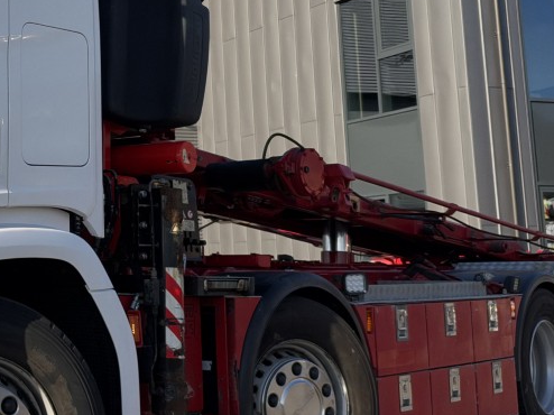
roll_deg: +1.1
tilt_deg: +10.3
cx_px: -13
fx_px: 1120
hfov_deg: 26.2
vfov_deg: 20.7
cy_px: 73
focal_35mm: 70
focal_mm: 6.93
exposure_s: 1/5208
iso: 64
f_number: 1.48
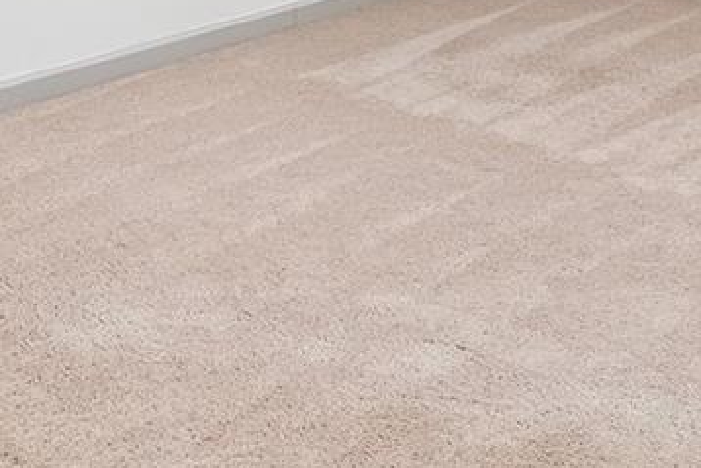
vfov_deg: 17.0
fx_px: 1305
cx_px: 235
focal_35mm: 67
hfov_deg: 29.9
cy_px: -360
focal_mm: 10
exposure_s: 1/4
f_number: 8
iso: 100
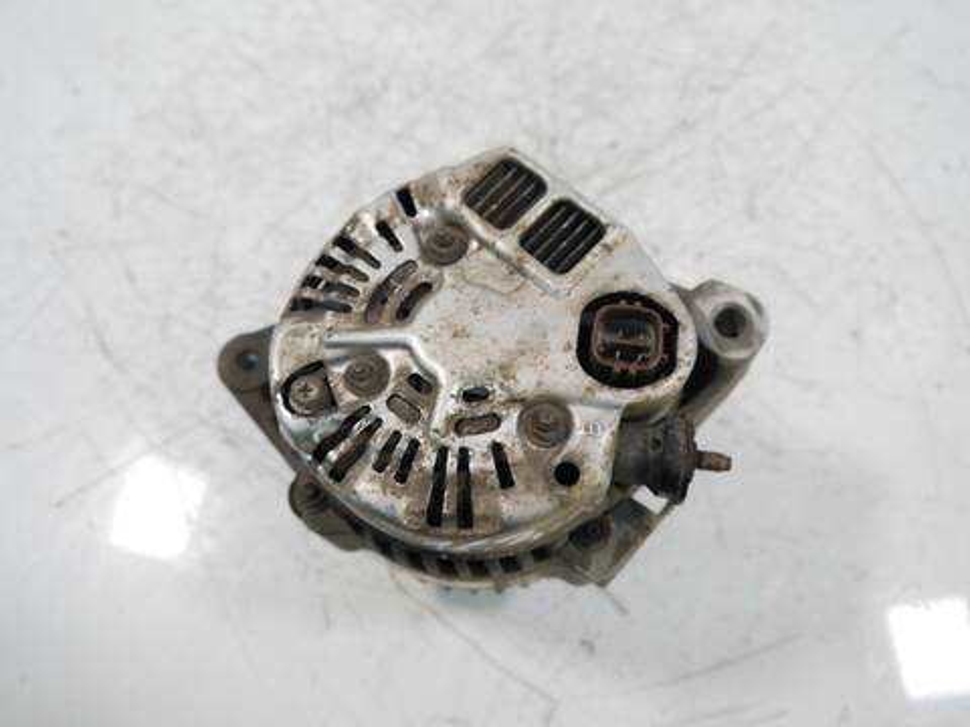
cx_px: 485
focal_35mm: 30
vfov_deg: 46.8
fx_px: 841
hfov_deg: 60.0
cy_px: 364
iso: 500
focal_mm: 15
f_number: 3.5
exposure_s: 1/60
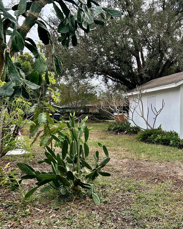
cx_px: 146
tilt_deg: -0.5
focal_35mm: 34
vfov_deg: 52.8
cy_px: 114
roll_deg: +0.1
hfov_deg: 41.5
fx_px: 230
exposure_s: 1/718
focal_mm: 5.7
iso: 50
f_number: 1.5
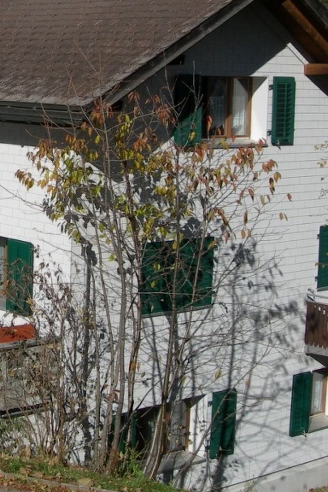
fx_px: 1066
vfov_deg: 25.8
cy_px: 157
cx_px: -34
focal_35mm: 78
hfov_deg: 16.9
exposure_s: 1/1016
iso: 50
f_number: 4.8
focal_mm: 7.8
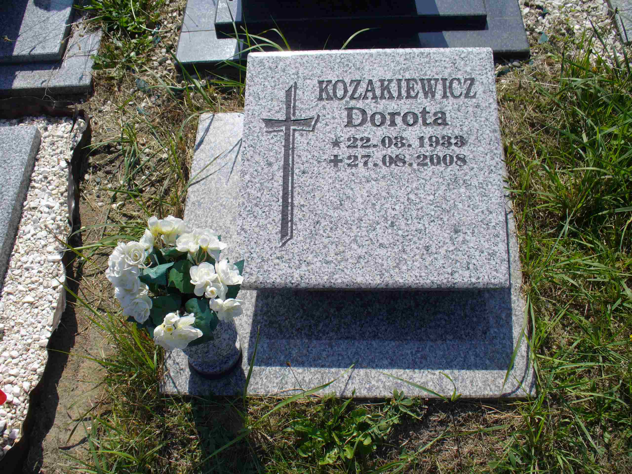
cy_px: 237
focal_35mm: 37
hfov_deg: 50.1
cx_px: 316
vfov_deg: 38.7
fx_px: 676
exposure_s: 1/400
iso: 80
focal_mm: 6.1
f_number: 5.6
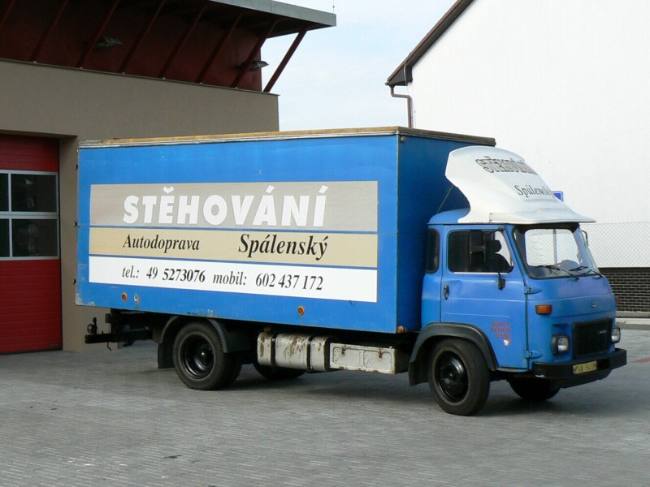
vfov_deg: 39.7
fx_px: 676
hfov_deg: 51.4
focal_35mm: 36
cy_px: 244
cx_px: 325
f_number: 5.6
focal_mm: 6
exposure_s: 1/320
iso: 80
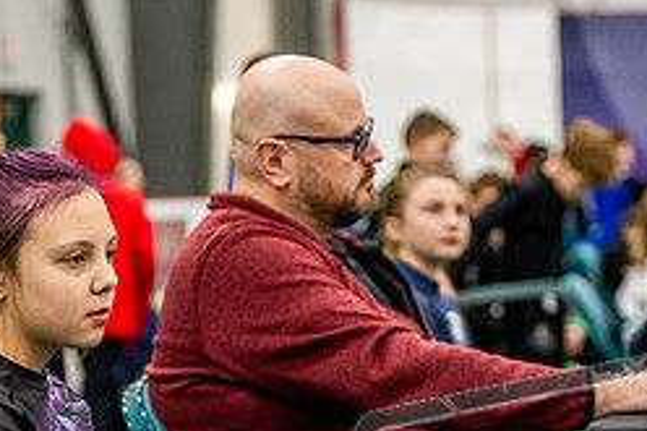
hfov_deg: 12.5
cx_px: 360
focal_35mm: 164
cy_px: 456
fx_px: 2945
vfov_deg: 8.3
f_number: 2.8
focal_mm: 70
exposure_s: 1/500
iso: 5000
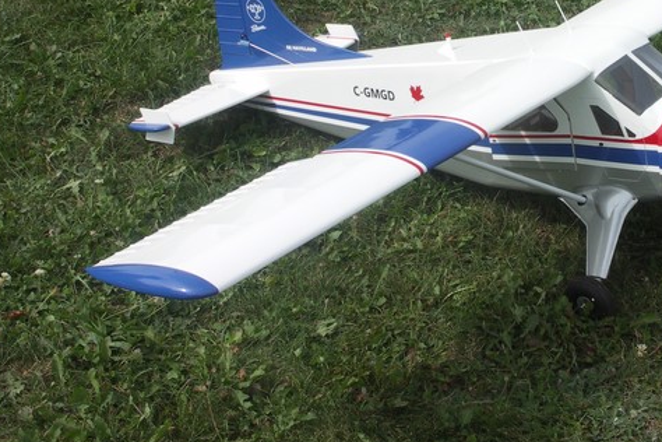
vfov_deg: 13.6
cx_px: 499
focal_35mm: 100
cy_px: 95
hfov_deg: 20.2
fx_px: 1839
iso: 100
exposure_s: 1/250
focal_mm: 14.7
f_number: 7.1
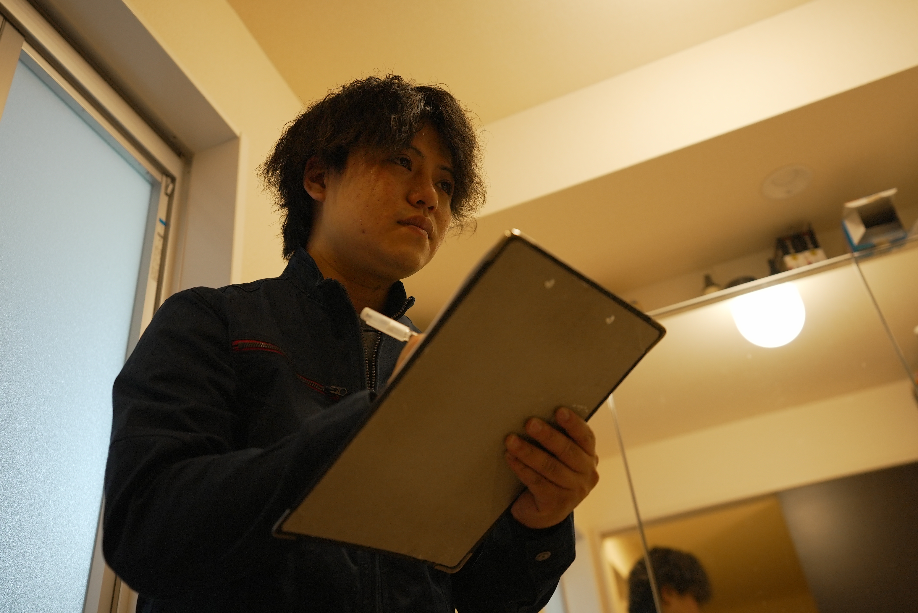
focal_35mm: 35
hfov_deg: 54.4
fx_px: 893
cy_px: 306
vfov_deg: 37.9
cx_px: 459
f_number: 2.8
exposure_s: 1/125
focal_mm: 35
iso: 1600
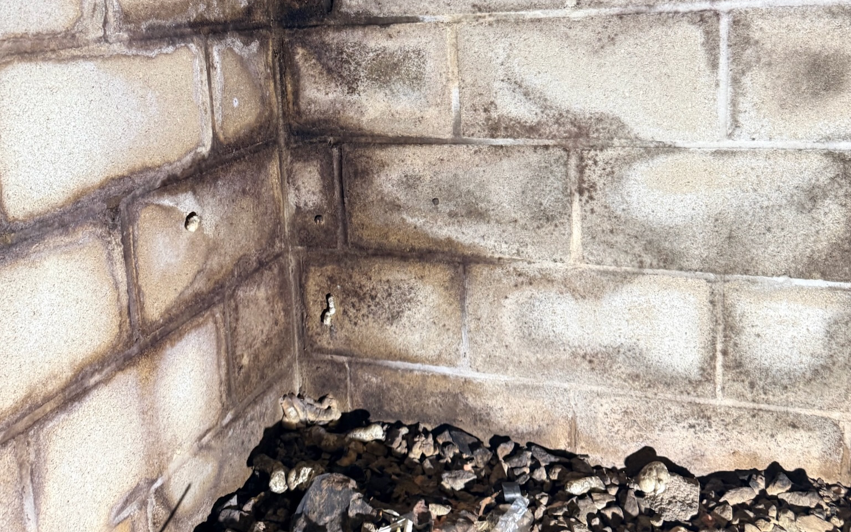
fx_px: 789
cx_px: 426
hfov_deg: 56.7
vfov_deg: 36.1
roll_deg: +3.2
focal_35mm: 34
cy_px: 109
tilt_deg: -8.3
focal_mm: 6.76
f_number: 1.78
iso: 250
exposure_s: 1/60
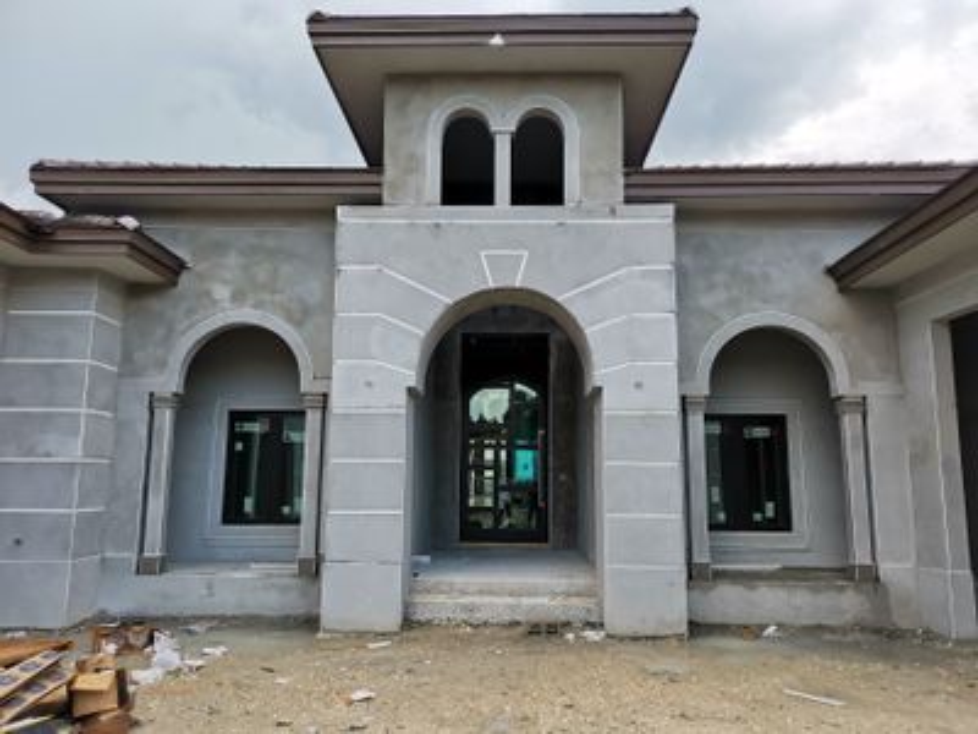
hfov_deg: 65.3
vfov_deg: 51.4
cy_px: 367
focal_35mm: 27
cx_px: 489
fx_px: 763
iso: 50
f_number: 1.8
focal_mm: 5.58
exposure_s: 3
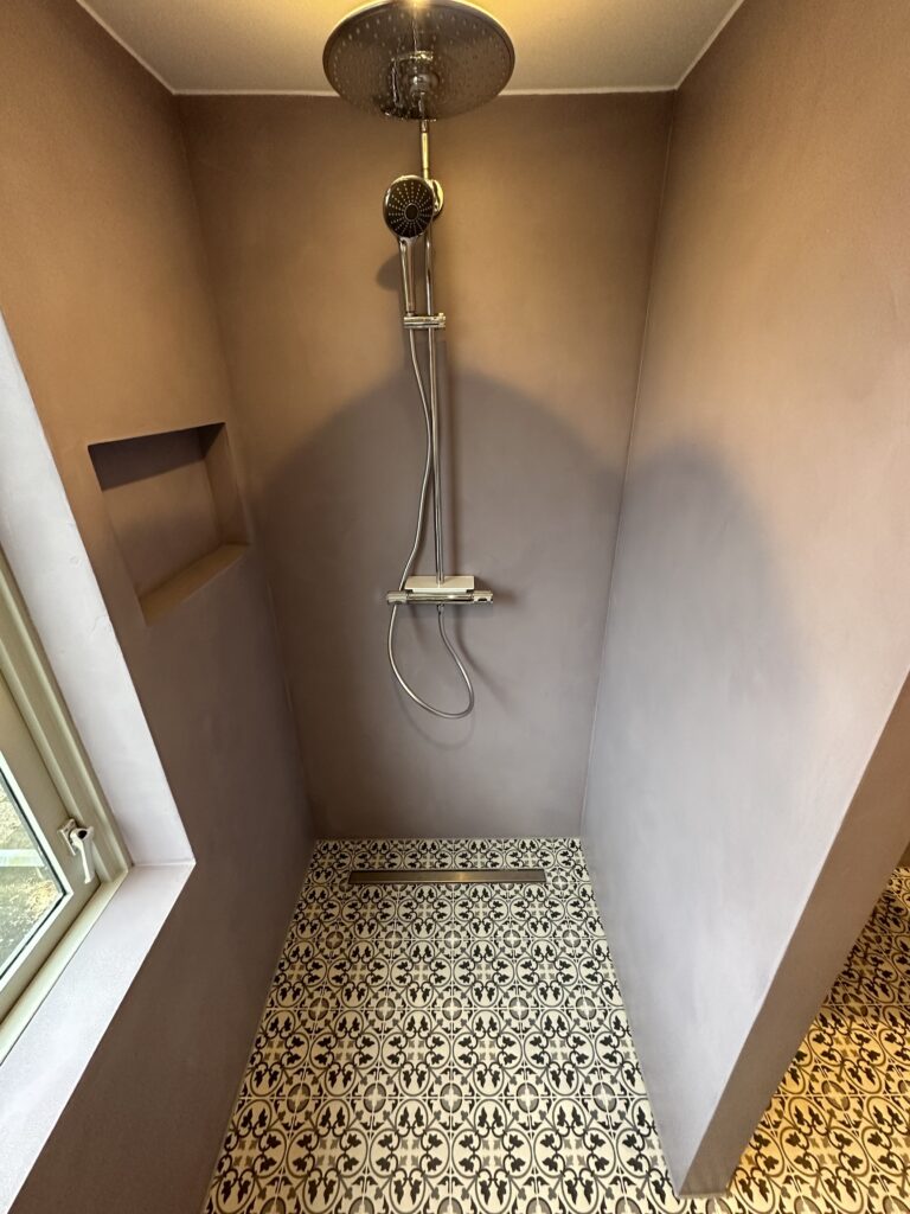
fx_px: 491
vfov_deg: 102.1
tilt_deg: -25.3
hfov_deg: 85.7
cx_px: 455
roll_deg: +1.0
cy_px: 607
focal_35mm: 14
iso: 400
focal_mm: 2.22
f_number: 2.2
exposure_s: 1/50
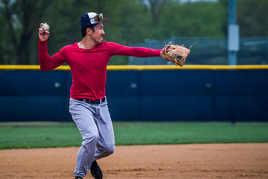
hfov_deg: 5.5
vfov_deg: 3.7
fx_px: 2770
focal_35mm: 372
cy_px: 60
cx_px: 96
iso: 1250
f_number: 4.5
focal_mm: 197
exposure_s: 1/2000
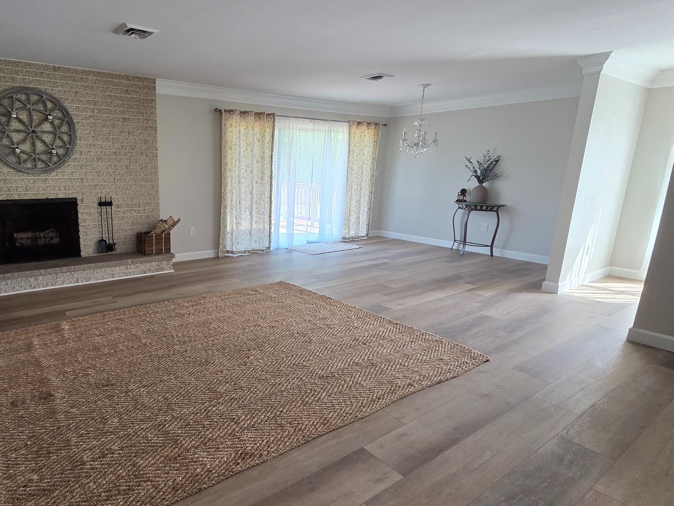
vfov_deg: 68.7
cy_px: 258
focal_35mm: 19
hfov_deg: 81.9
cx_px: 227
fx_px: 370
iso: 200
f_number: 2.2
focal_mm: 2.2
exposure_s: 1/120
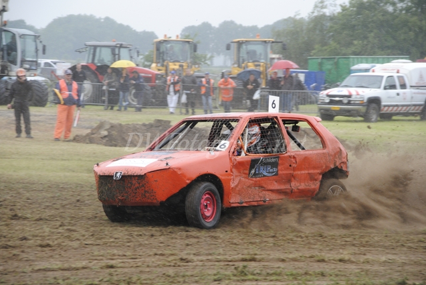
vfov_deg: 8.3
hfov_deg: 12.4
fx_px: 1965
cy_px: 143
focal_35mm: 166
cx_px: 213
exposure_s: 1/500
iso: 560
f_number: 5.3
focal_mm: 110
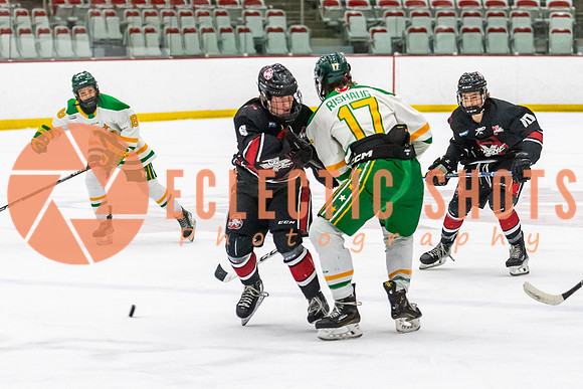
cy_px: 228
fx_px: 3183
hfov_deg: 10.5
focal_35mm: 197
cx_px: 372
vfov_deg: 7.0
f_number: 2.8
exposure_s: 1/640
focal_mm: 82
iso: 3200
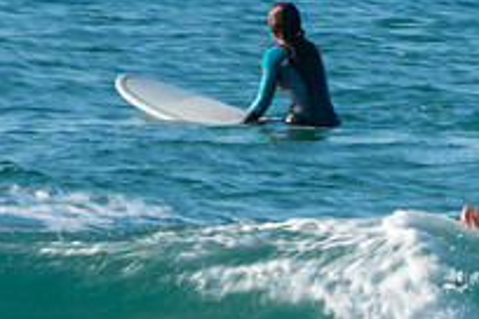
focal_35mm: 1703
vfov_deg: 0.8
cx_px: 526
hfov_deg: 1.2
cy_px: 372
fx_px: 22658
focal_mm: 400
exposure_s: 1/20
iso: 100
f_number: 22
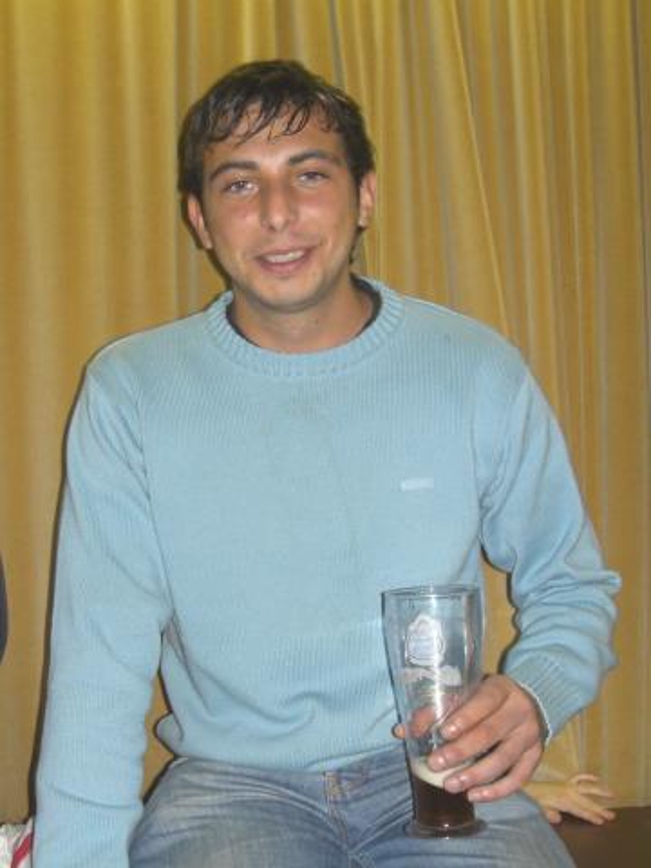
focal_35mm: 38
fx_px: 953
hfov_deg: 37.7
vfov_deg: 49.0
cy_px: 434
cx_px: 326
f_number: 3.1
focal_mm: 6.3
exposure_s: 1/60
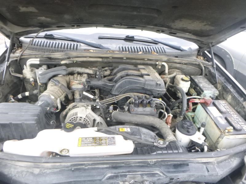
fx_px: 178
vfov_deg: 54.9
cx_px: 123
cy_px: 92
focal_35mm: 25
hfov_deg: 69.4
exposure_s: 1/60
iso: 250
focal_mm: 4.5
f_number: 3.9
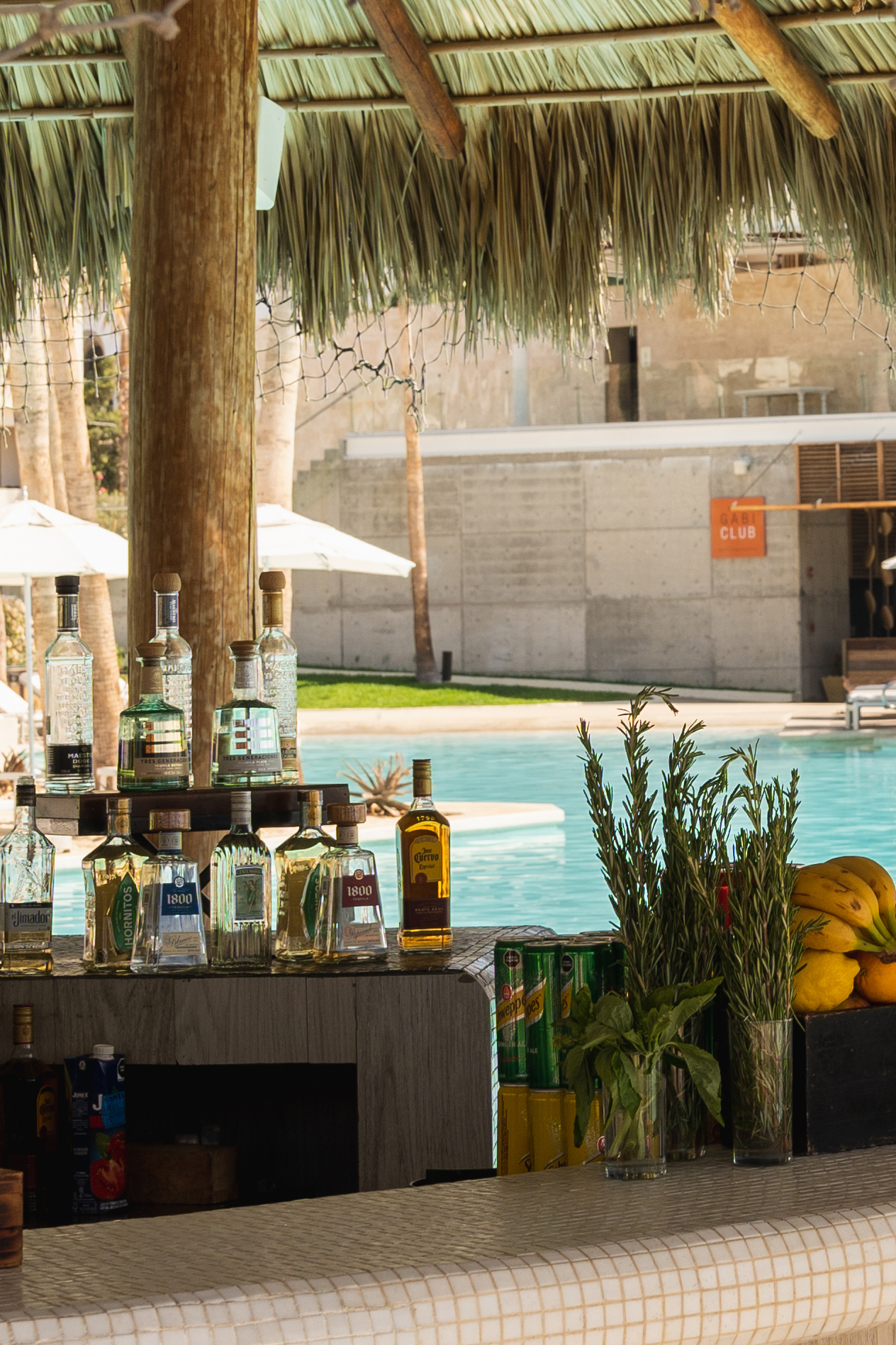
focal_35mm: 122
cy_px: 377
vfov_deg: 16.7
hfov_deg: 11.0
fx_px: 4554
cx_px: 1182
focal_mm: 33
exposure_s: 1/250
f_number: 6.3
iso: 100
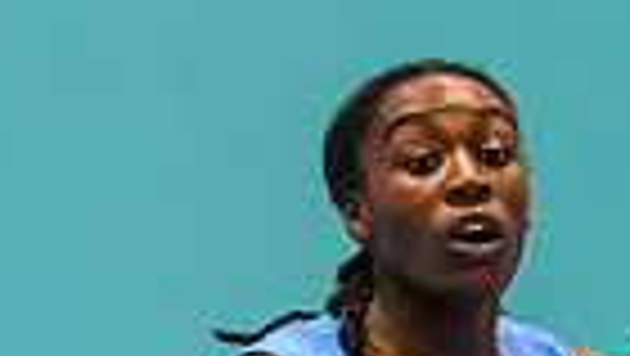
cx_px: 297
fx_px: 21984
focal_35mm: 1315
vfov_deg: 0.9
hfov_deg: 1.6
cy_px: 623
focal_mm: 200
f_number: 2.8
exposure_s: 1/1000
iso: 8000
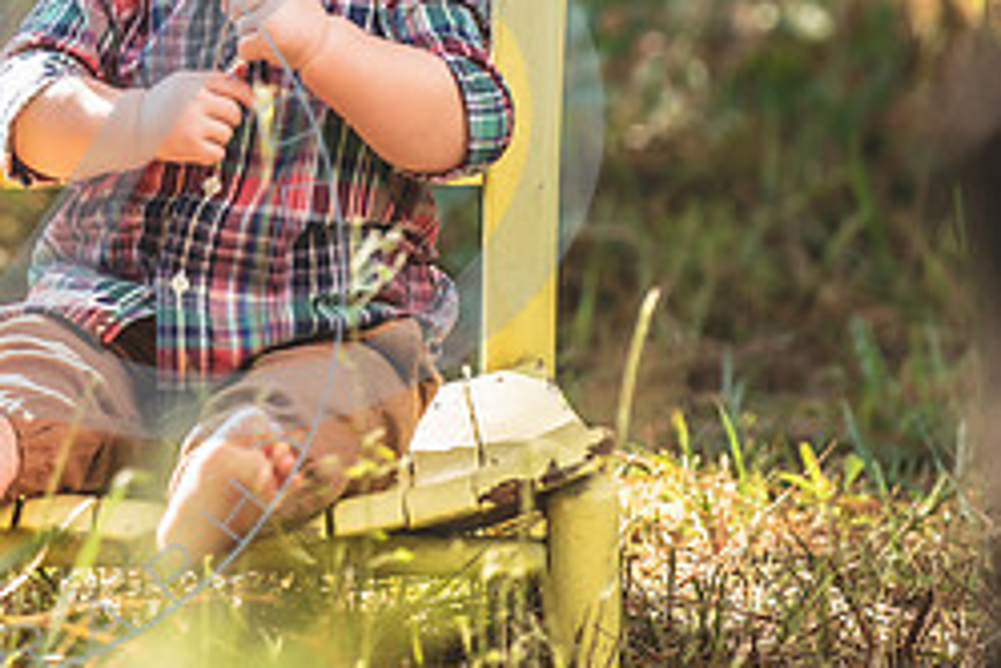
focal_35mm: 408
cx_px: 133
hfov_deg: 5.0
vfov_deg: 3.4
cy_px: -62
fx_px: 11344
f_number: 2.8
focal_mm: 175
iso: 100
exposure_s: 1/200
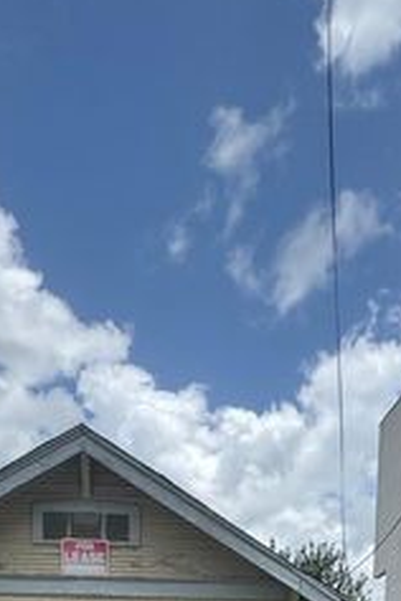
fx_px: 685
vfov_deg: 34.5
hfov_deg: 32.5
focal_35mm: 41
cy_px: 770
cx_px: 160
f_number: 2.2
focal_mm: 2.22
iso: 50
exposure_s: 1/2342
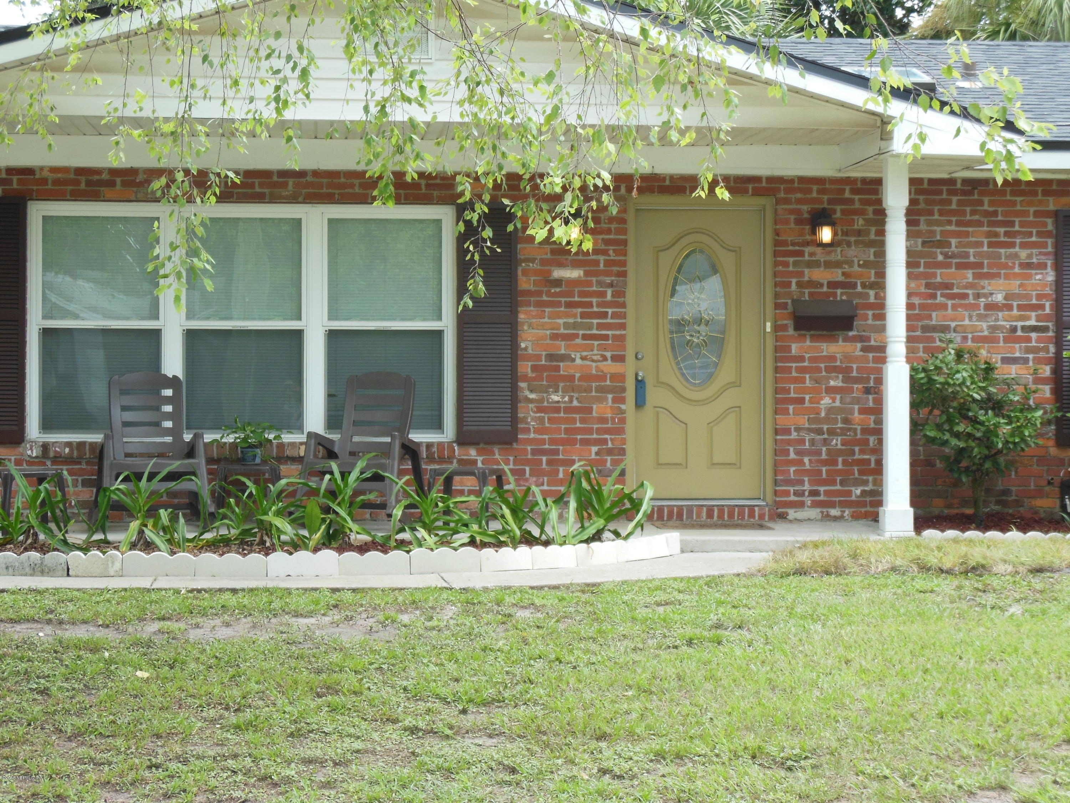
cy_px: 402
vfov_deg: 19.4
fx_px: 2349
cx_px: 535
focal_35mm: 76
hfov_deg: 25.7
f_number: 4.4
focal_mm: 13.6
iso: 125
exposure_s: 1/160
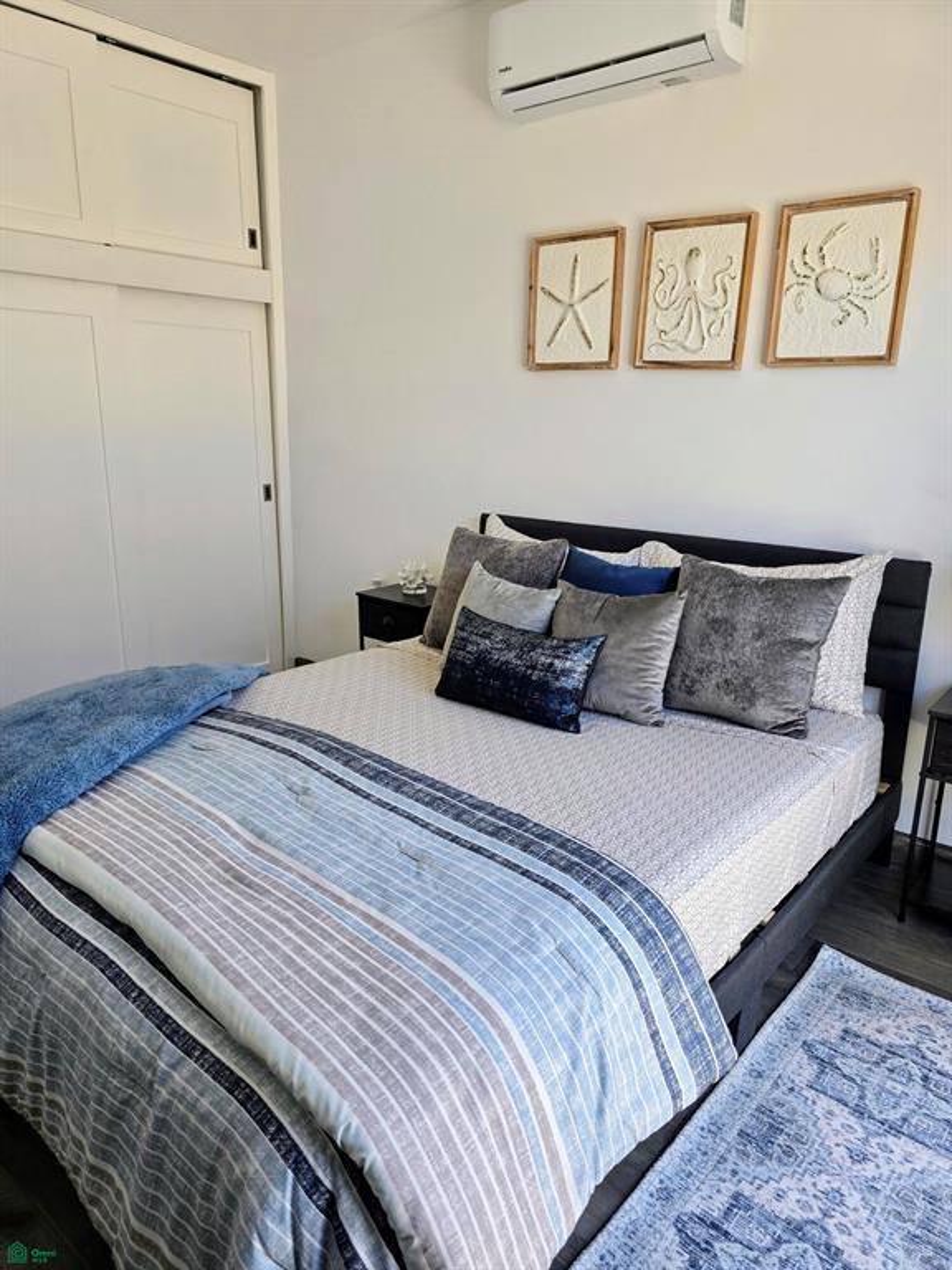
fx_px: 843
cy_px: 635
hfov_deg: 58.9
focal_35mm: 23
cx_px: 476
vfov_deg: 73.9
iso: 64
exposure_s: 1/120
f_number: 1.7
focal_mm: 6.3
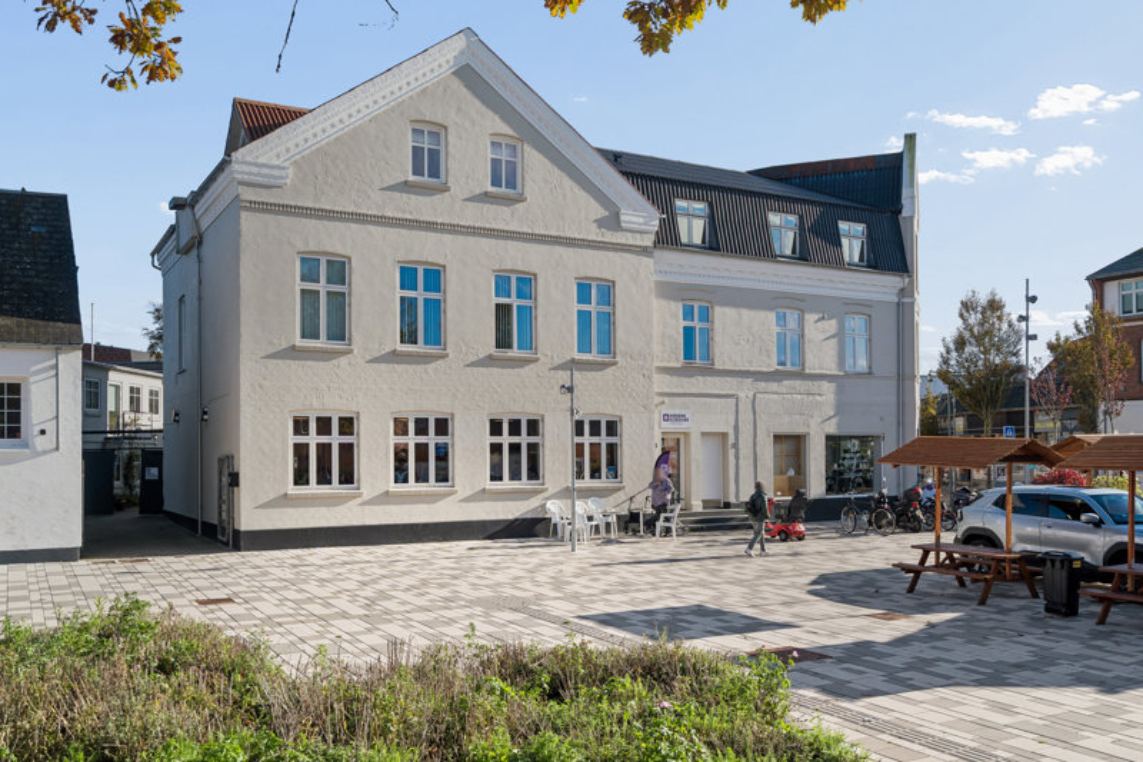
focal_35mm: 31
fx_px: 984
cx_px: 572
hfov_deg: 60.3
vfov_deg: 42.3
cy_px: 381
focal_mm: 31
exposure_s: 1/640
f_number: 5.6
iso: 160
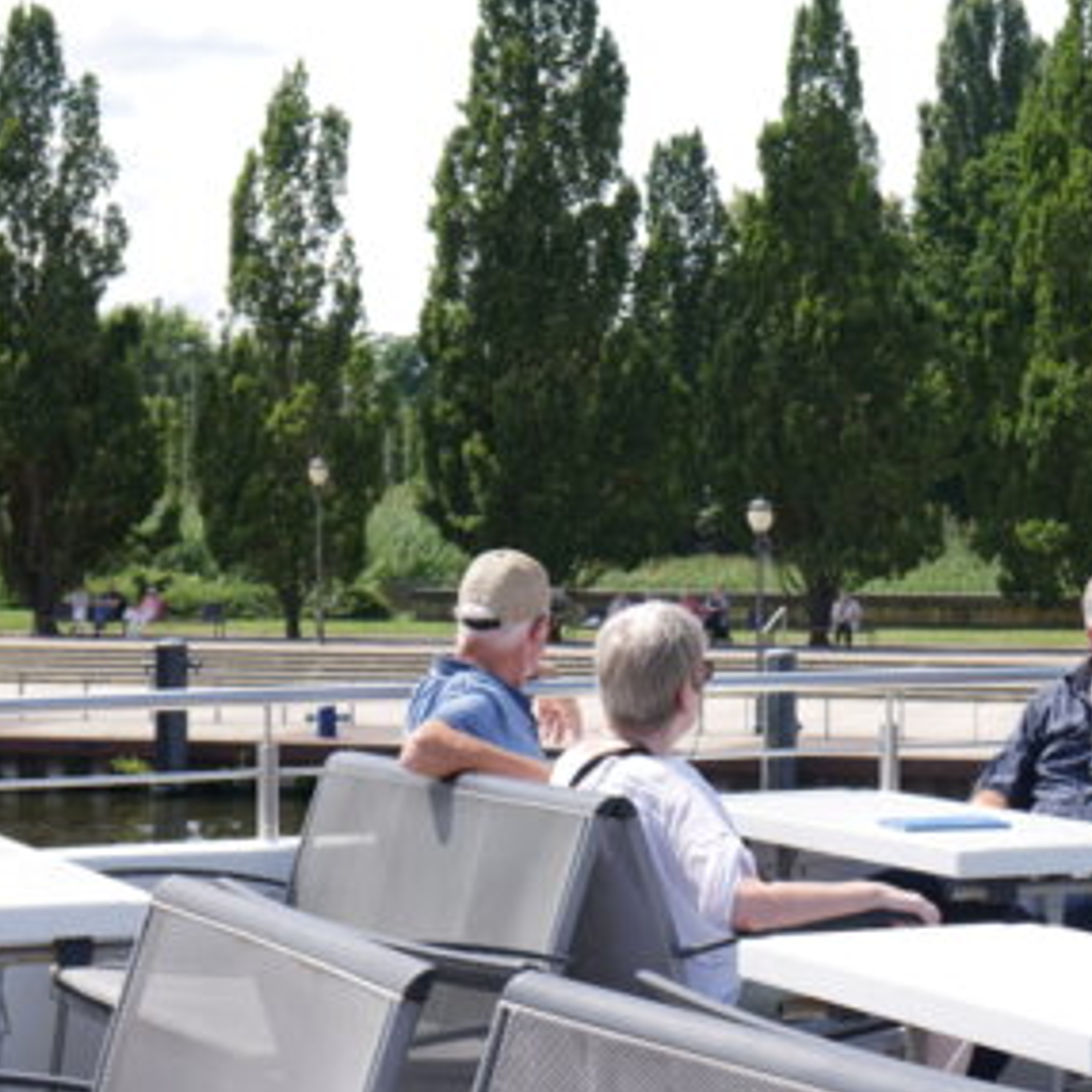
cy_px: 569
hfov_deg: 16.7
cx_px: 752
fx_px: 3712
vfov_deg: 16.7
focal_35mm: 104
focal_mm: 42
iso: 200
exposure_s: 1/320
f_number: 7.1
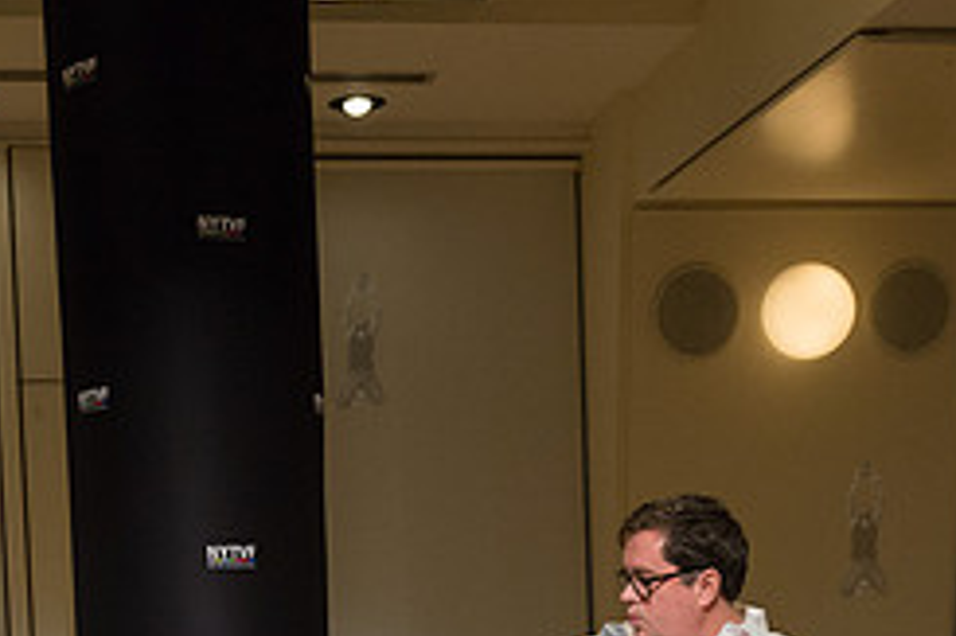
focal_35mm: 64
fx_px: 1698
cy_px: 716
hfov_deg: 31.3
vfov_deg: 20.2
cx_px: 359
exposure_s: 1/500
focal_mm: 27
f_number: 4
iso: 2500
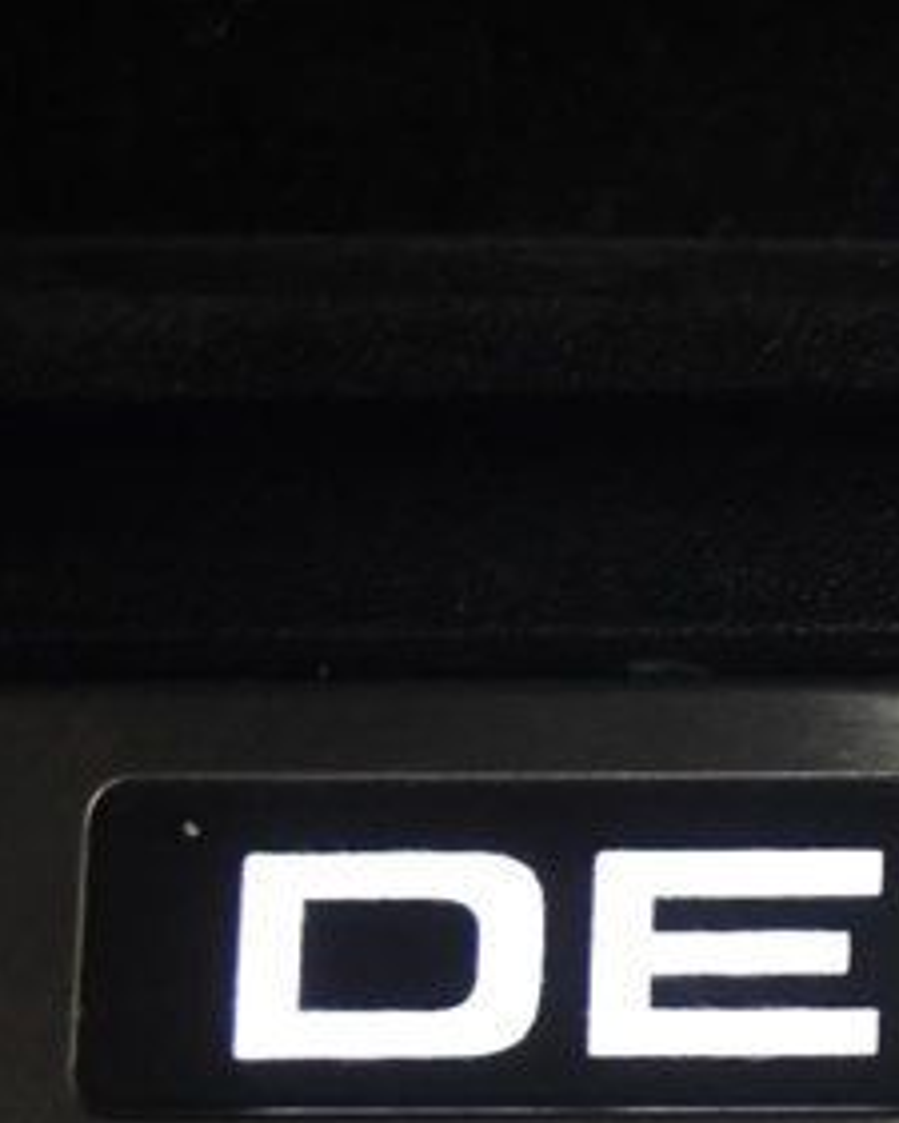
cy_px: 967
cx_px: 1710
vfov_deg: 13.0
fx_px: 4886
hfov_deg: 9.9
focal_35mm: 147
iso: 3200
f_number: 4.5
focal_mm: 29
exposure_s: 1/80
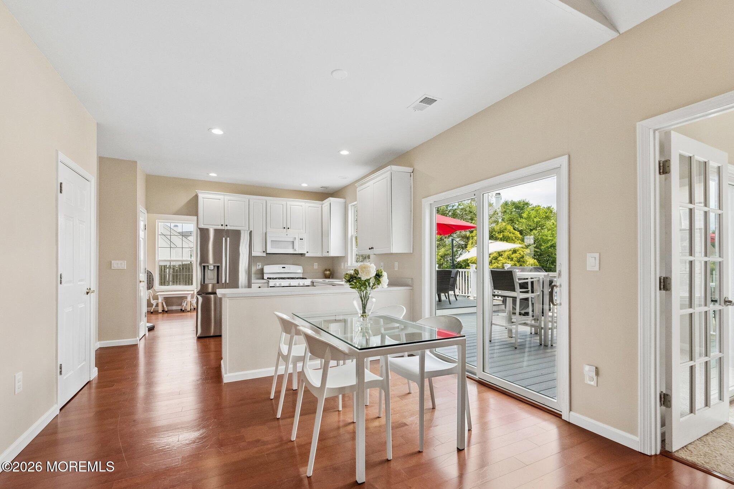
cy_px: 244
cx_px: 367
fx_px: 306
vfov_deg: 77.3
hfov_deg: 100.4
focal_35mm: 15
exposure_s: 1/500
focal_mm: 15
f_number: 7.1
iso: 1000
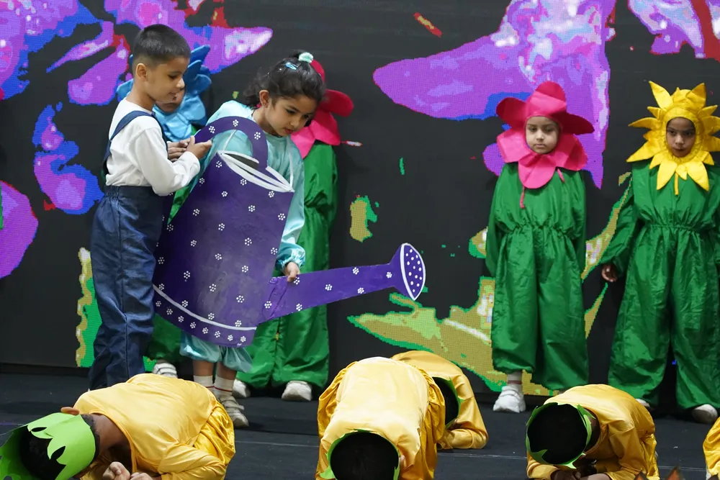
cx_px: 360
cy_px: 240
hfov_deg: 13.9
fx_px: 2960
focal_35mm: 148
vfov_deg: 9.3
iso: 5000
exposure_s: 1/200
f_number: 4.5
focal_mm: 99
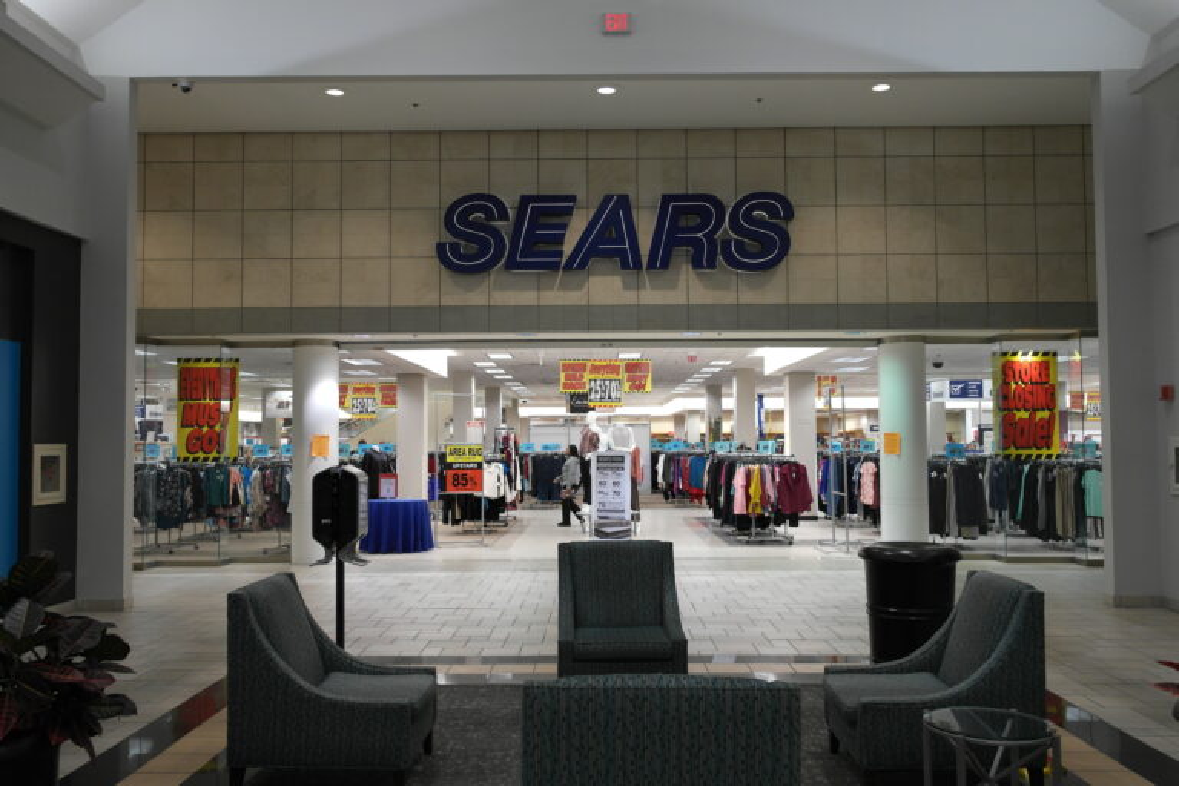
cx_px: 590
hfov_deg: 61.9
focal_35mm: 30
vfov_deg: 43.6
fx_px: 982
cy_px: 393
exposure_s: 1/50
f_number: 3.5
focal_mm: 20
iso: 400
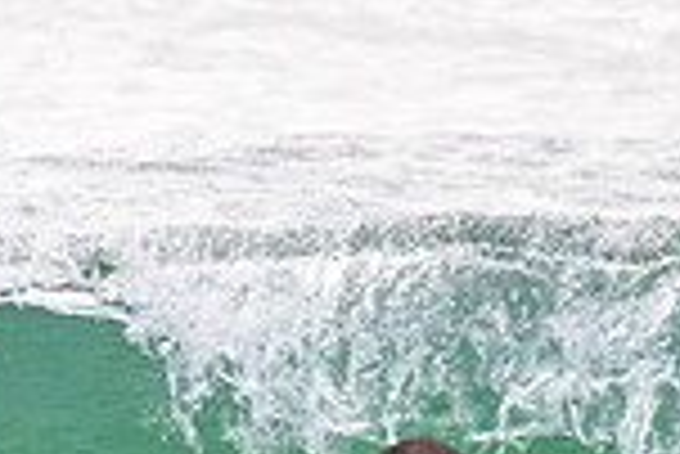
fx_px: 57987
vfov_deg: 0.4
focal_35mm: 3067
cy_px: 717
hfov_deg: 0.7
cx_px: 230
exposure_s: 1/2000
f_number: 11
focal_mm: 800
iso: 2000
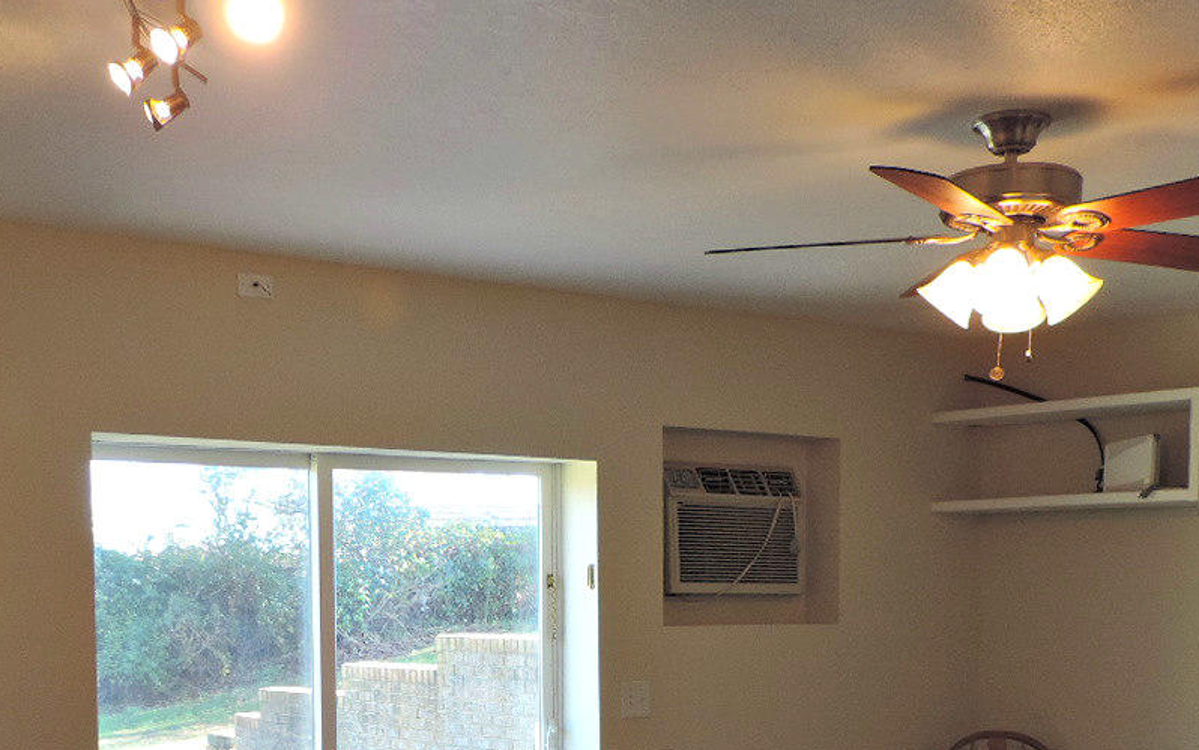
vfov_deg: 24.5
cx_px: 547
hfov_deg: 39.5
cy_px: 708
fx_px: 1667
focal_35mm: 51
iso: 80
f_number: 3
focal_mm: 4.3
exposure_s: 1/30
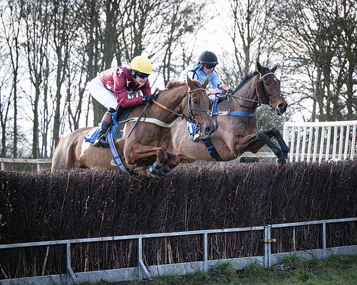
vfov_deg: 12.9
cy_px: 151
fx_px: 1258
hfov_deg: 16.1
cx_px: 247
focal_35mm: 119
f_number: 3.2
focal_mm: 70
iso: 400
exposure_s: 1/1600
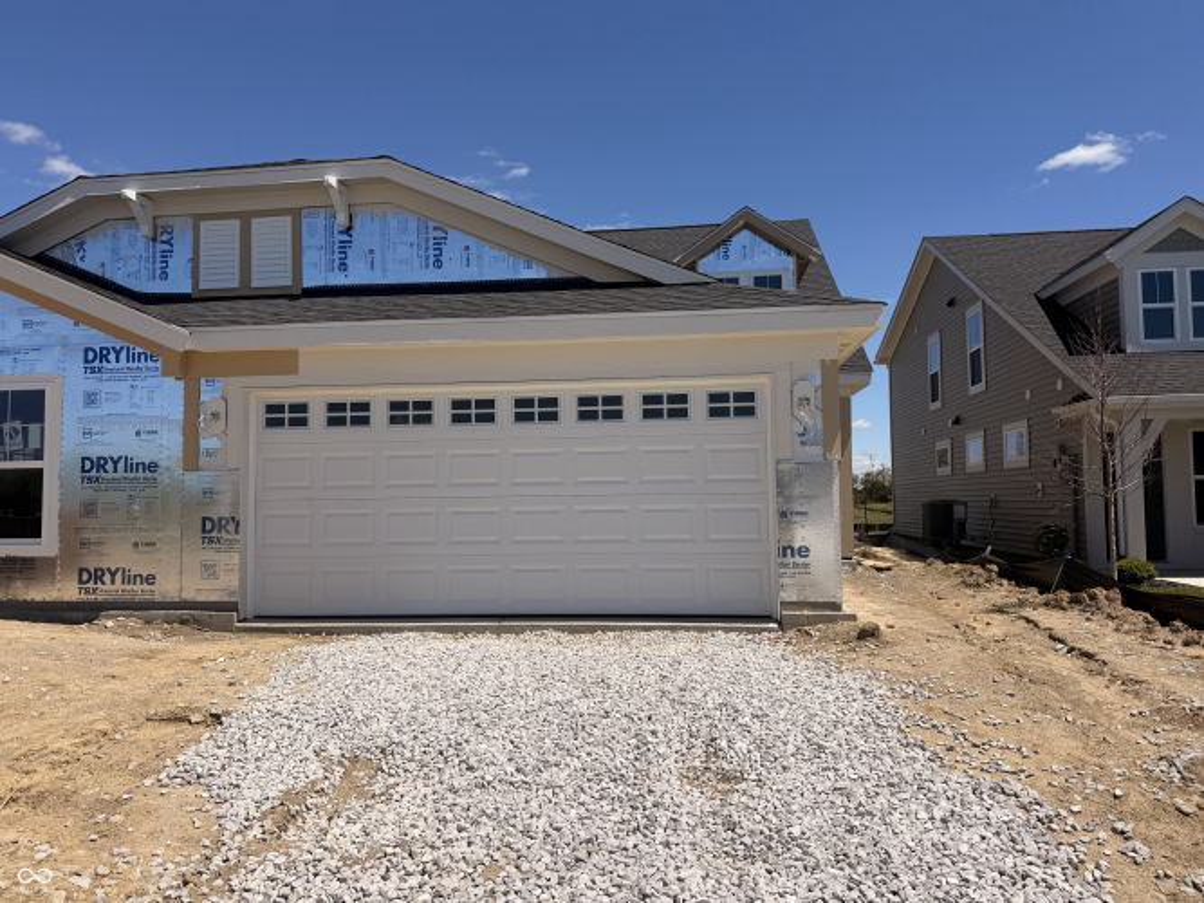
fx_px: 835
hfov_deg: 71.6
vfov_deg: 56.8
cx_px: 602
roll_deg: +0.8
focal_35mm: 24
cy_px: 452
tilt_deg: +3.4
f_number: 1.78
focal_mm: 6.76
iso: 80
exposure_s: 1/9091
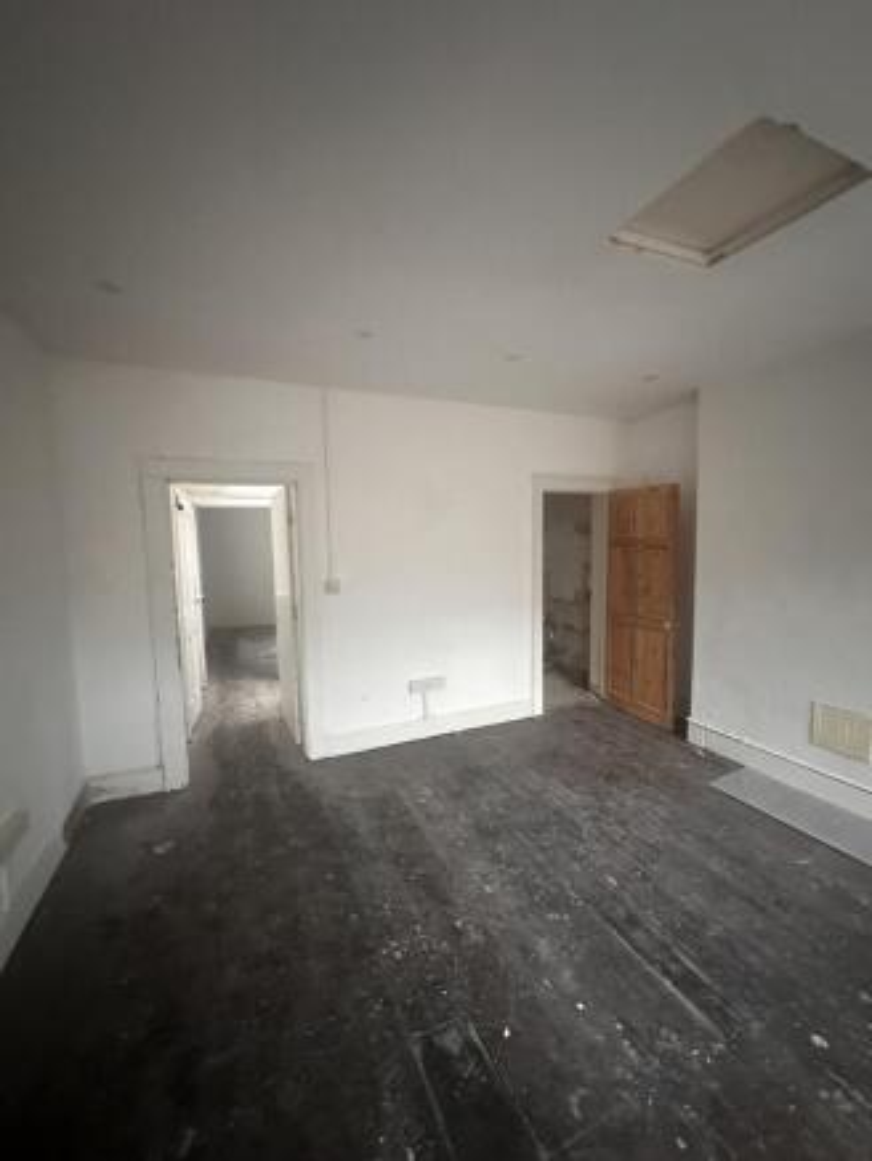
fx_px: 470
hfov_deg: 85.7
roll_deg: -0.5
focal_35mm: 14
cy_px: 580
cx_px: 436
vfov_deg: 102.0
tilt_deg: -3.8
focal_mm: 2.22
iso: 1000
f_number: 2.2
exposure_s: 1/50
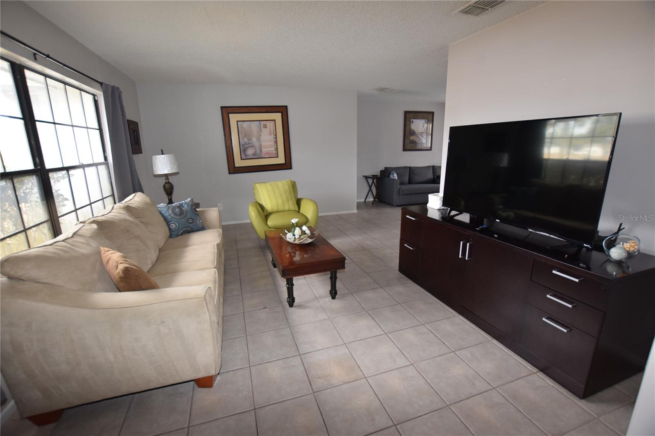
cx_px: 328
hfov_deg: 100.4
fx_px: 273
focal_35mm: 15
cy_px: 218
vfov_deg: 77.3
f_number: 5
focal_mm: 10
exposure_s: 1/100
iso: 800
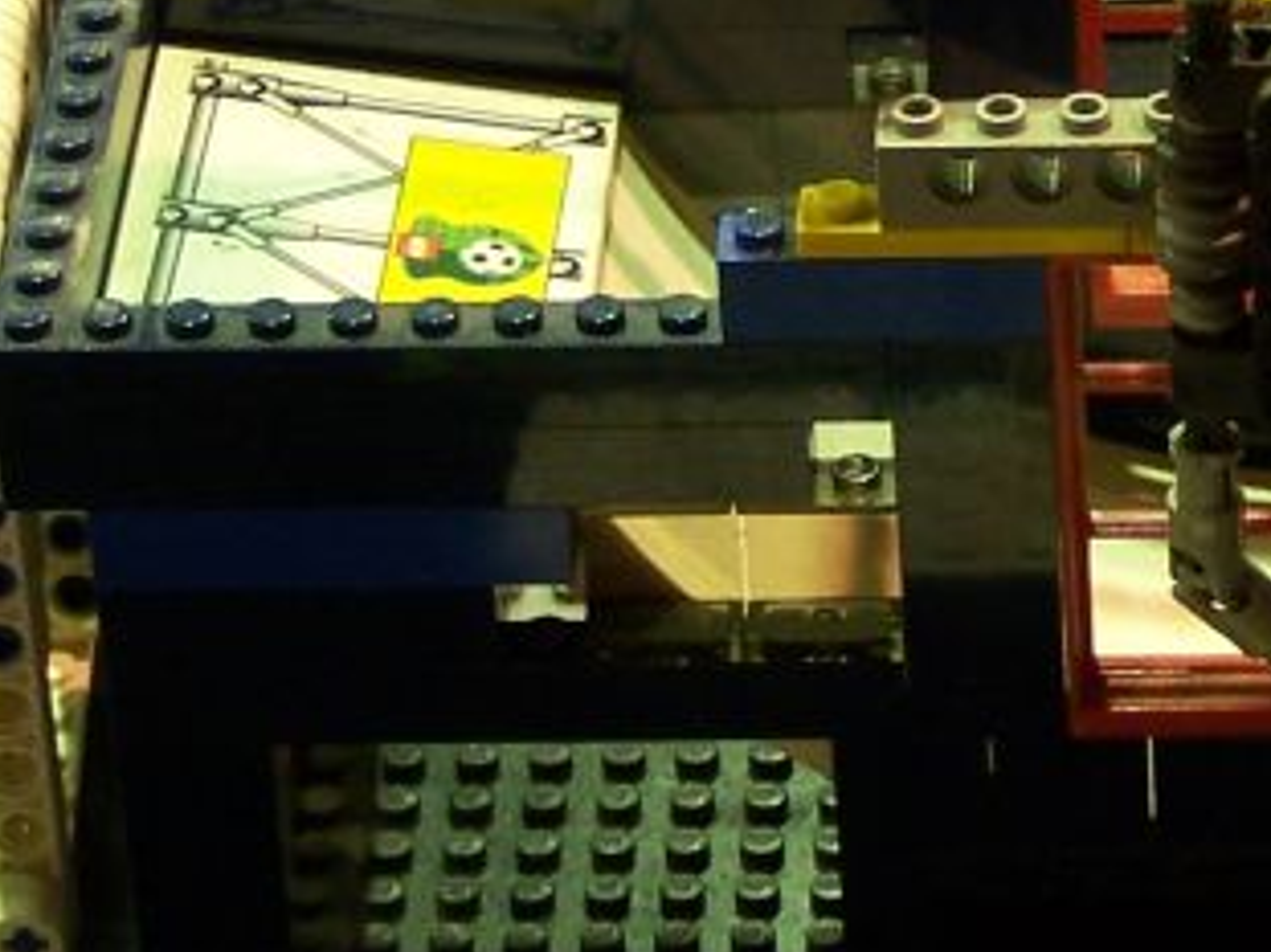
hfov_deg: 8.6
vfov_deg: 6.5
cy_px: 319
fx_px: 8332
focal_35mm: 227
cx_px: 1500
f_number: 3.2
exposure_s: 1/2
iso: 80
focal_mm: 11.5
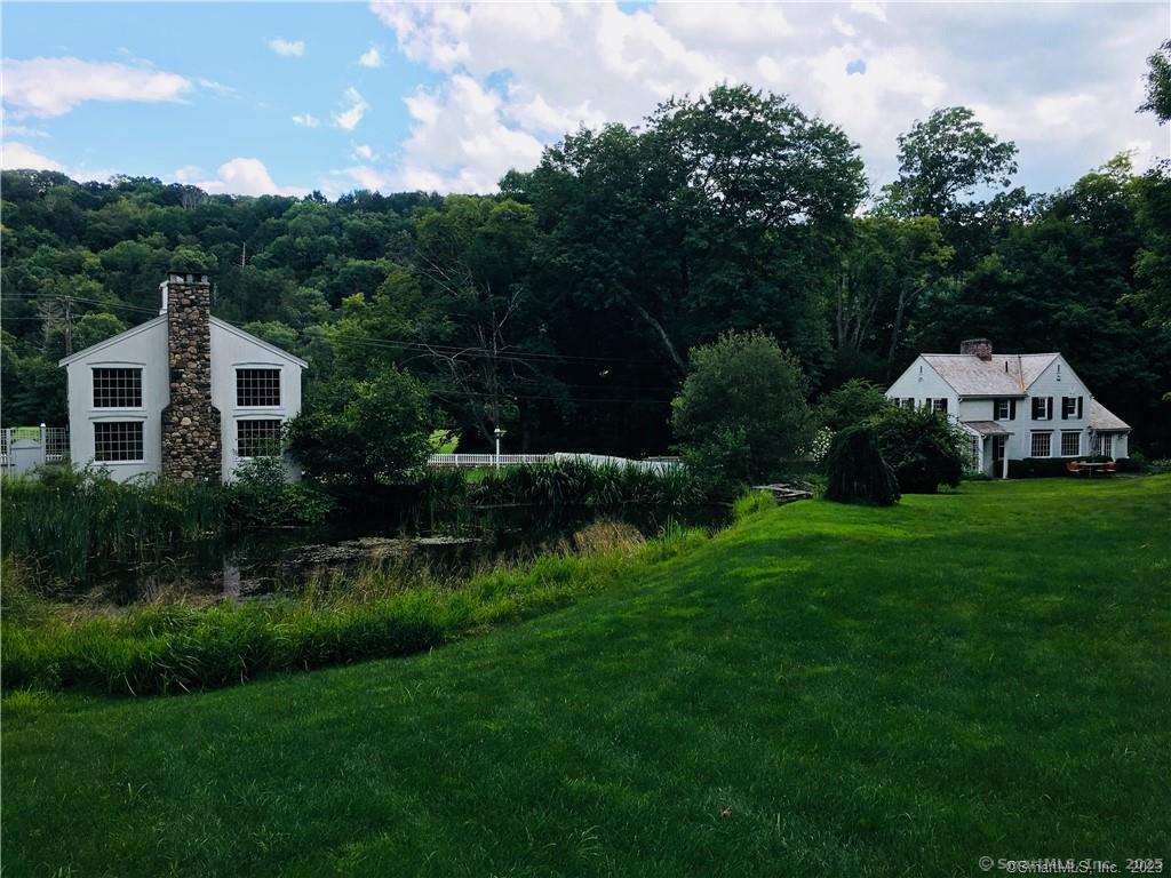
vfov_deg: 48.2
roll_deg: +0.7
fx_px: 981
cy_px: 439
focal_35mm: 29
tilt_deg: -3.1
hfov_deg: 61.7
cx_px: 586
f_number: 2.2
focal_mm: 4.15
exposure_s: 1/761
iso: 25
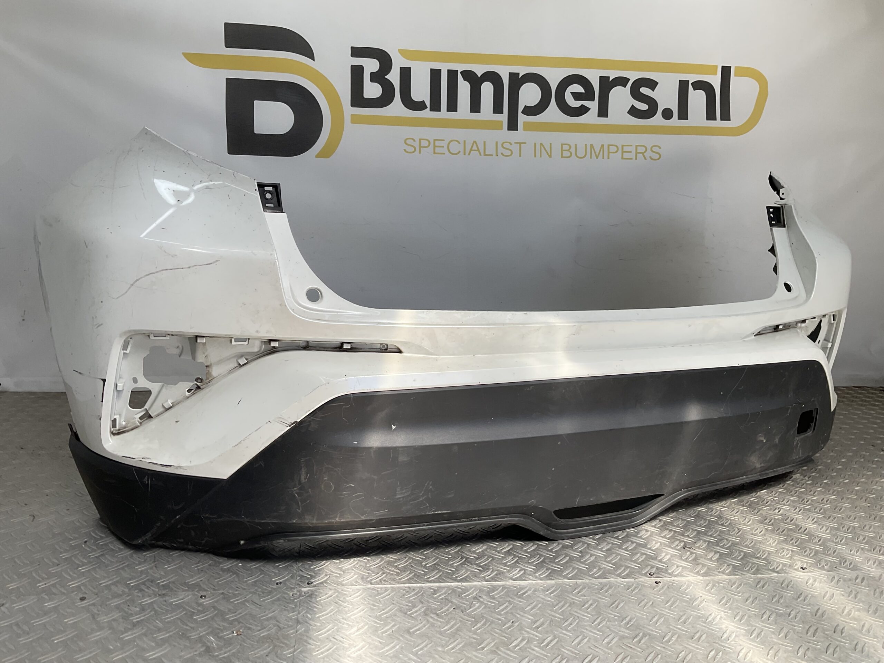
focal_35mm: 29
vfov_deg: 48.2
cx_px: 442
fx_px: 741
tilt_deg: -11.2
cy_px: 332
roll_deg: -2.7
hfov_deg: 61.7
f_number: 1.8
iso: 16
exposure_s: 1/580
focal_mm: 3
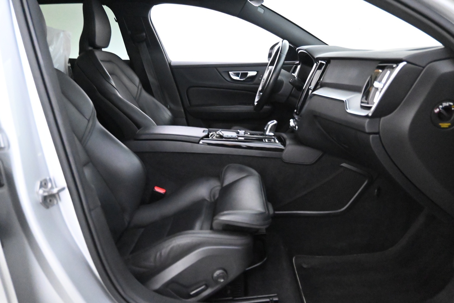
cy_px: 152
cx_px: 227
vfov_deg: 44.6
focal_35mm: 29
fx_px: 369
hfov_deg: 63.2
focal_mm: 19.5
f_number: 3.8
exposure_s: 1/60
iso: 12800
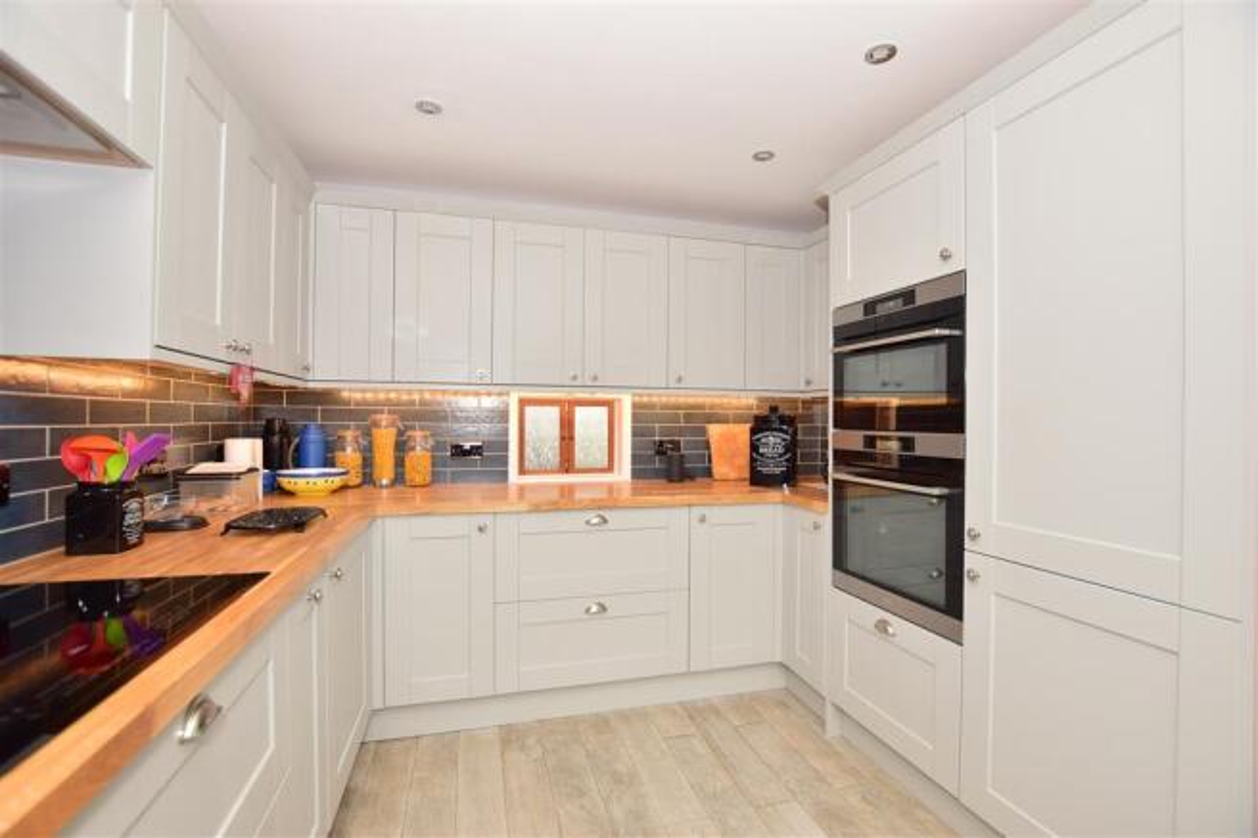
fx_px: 524
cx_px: 629
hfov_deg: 100.4
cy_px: 419
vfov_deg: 77.3
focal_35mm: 15
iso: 200
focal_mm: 10
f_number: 5
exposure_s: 1/60
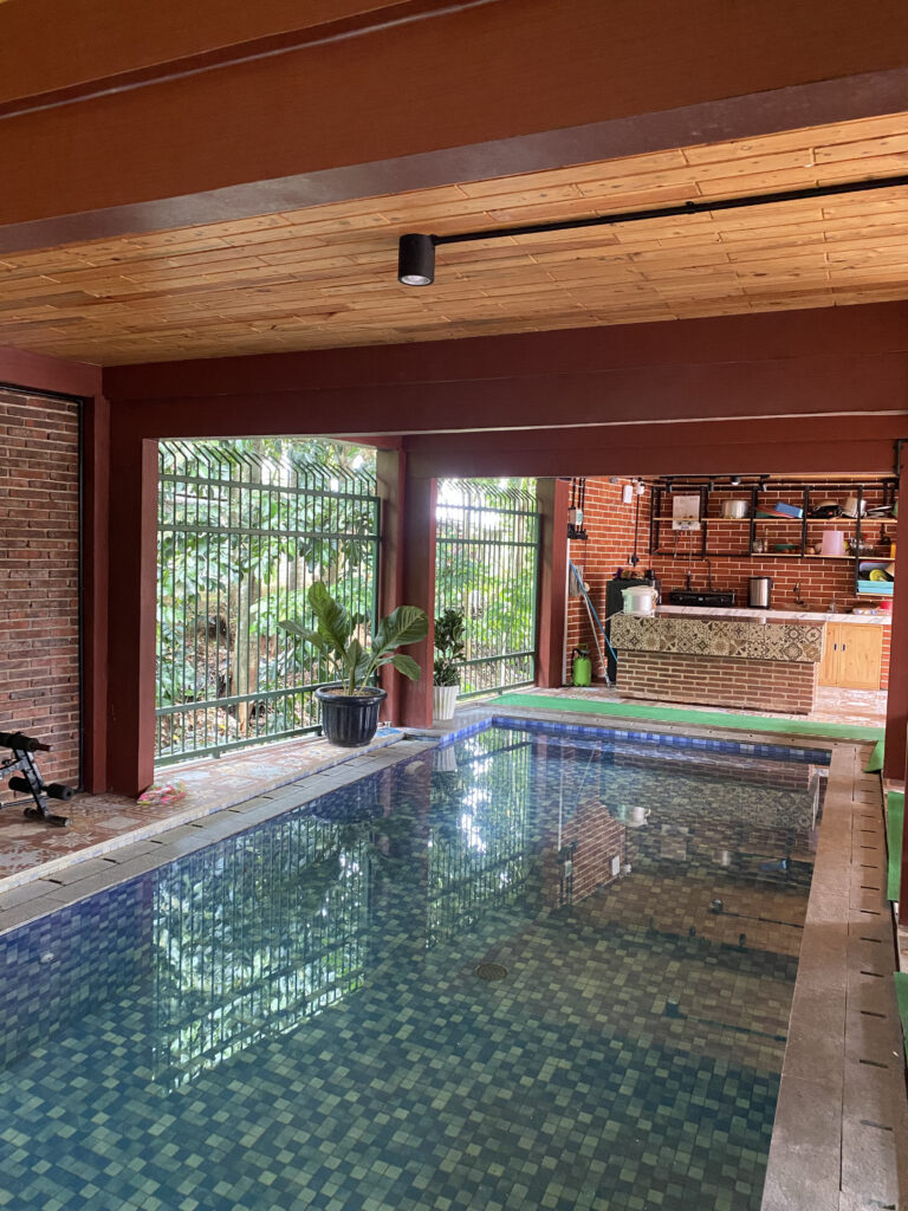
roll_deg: -1.9
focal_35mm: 26
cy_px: 606
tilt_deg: -2.6
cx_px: 454
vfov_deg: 67.3
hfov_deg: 53.1
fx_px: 909
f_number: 1.8
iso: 500
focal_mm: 4.25
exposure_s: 1/60
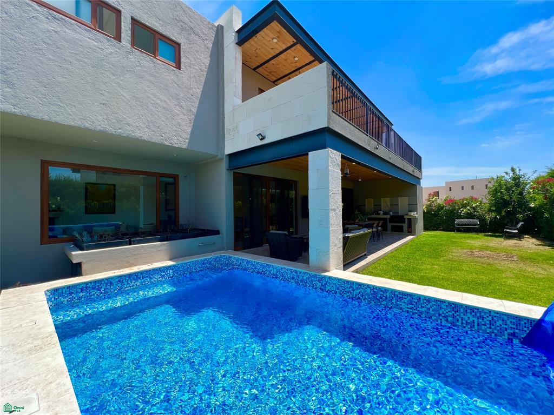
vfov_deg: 89.9
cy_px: 208
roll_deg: +0.8
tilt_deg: +0.4
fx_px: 208
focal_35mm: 13
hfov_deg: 106.2
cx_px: 277
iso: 32
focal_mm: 1.57
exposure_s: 1/564
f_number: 1.8
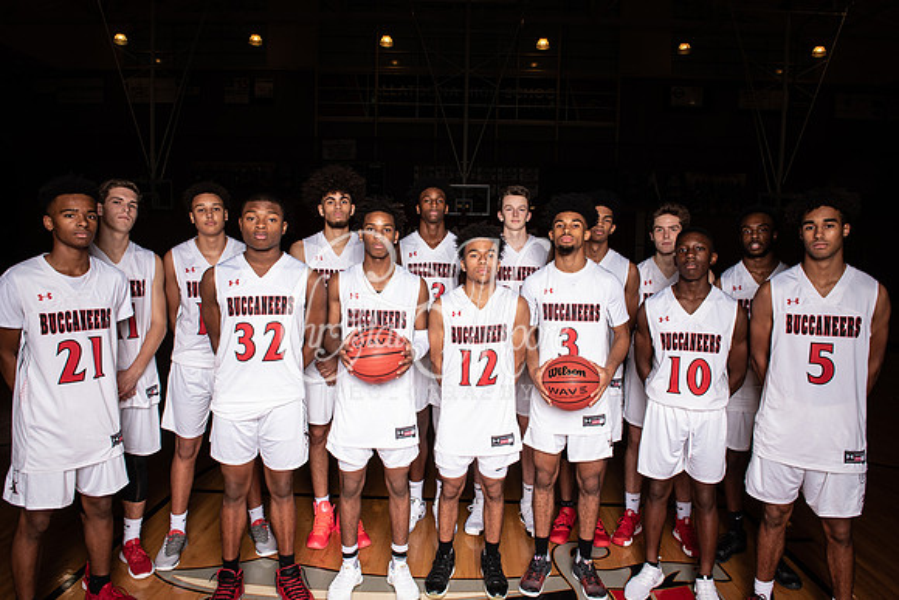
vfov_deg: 53.2
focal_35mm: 24
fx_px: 599
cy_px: 300
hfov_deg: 73.7
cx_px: 450
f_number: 14
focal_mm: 24
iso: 320
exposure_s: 1/200
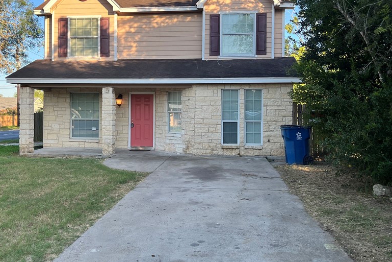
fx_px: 392
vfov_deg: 36.8
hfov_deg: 52.9
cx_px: 168
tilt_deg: -0.2
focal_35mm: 36
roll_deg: -0.5
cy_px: 113
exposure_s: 1/608
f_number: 1.6
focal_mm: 5.1
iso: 50
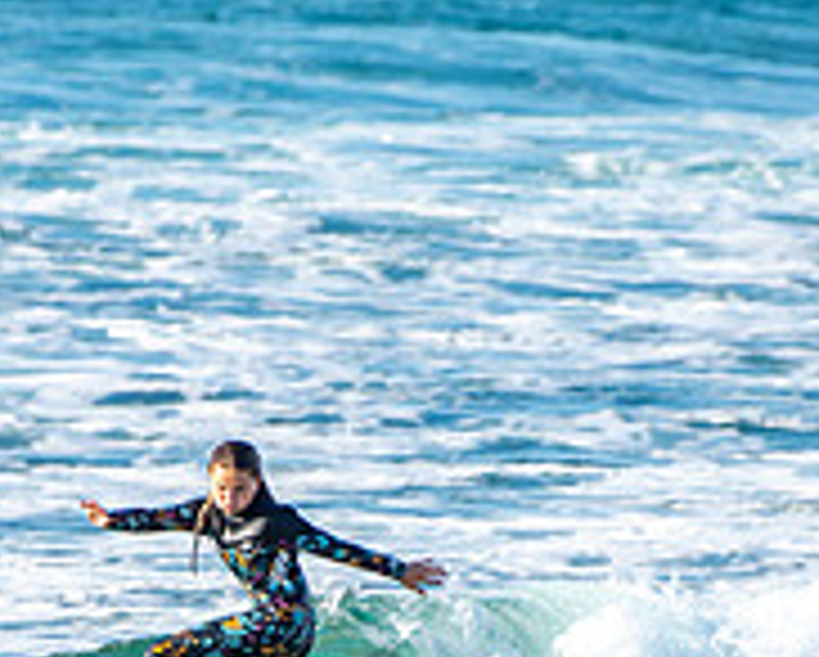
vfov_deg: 1.7
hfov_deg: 2.2
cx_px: 333
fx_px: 21766
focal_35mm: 897
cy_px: 682
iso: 100
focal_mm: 200
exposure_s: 1/1250
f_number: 3.2
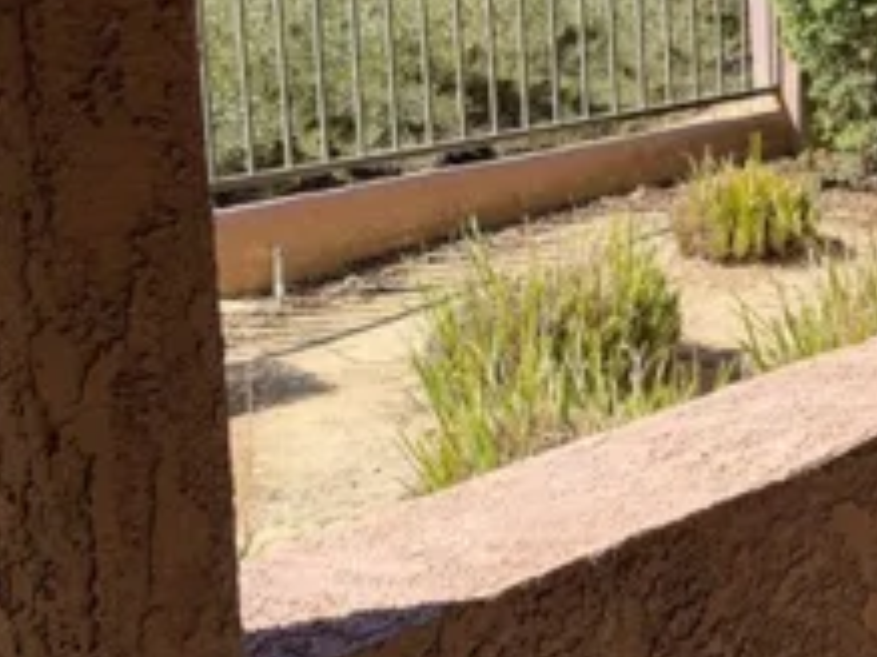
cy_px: 80
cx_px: 1159
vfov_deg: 17.7
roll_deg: +1.0
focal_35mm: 82
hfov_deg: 21.4
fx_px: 2076
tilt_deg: -7.1
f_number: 1.8
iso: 64
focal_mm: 6.93
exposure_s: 1/1754
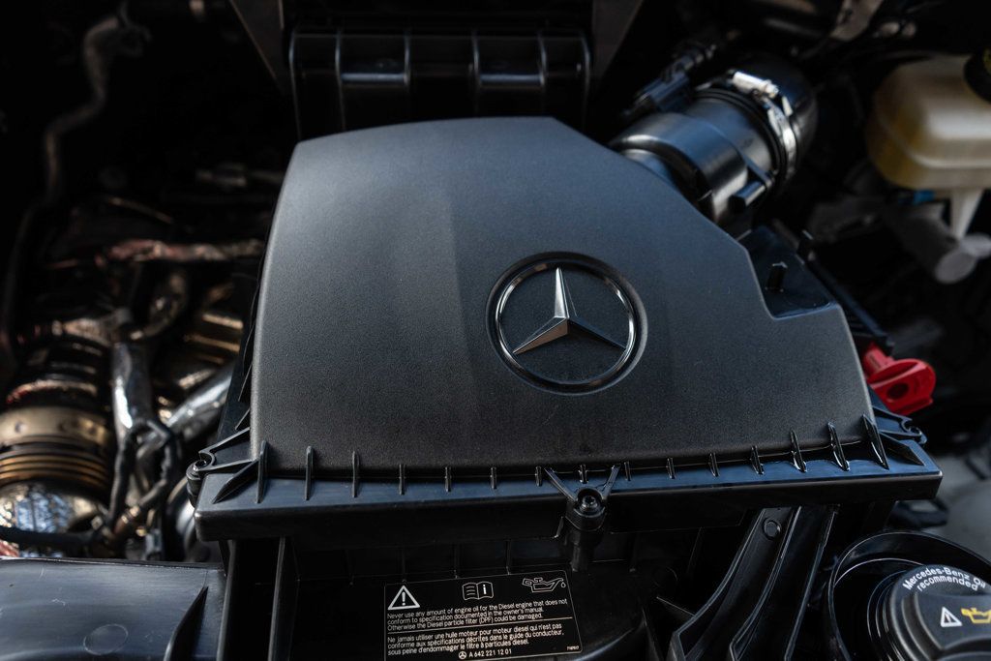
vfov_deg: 46.4
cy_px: 330
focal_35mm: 28
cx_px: 496
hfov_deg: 65.5
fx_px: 771
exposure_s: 1/320
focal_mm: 28
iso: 800
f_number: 4
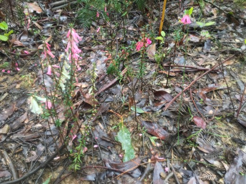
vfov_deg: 48.2
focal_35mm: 29
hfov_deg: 61.7
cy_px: 92
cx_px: 123
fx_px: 206
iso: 100
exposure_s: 1/30
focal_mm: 4.15
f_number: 2.2
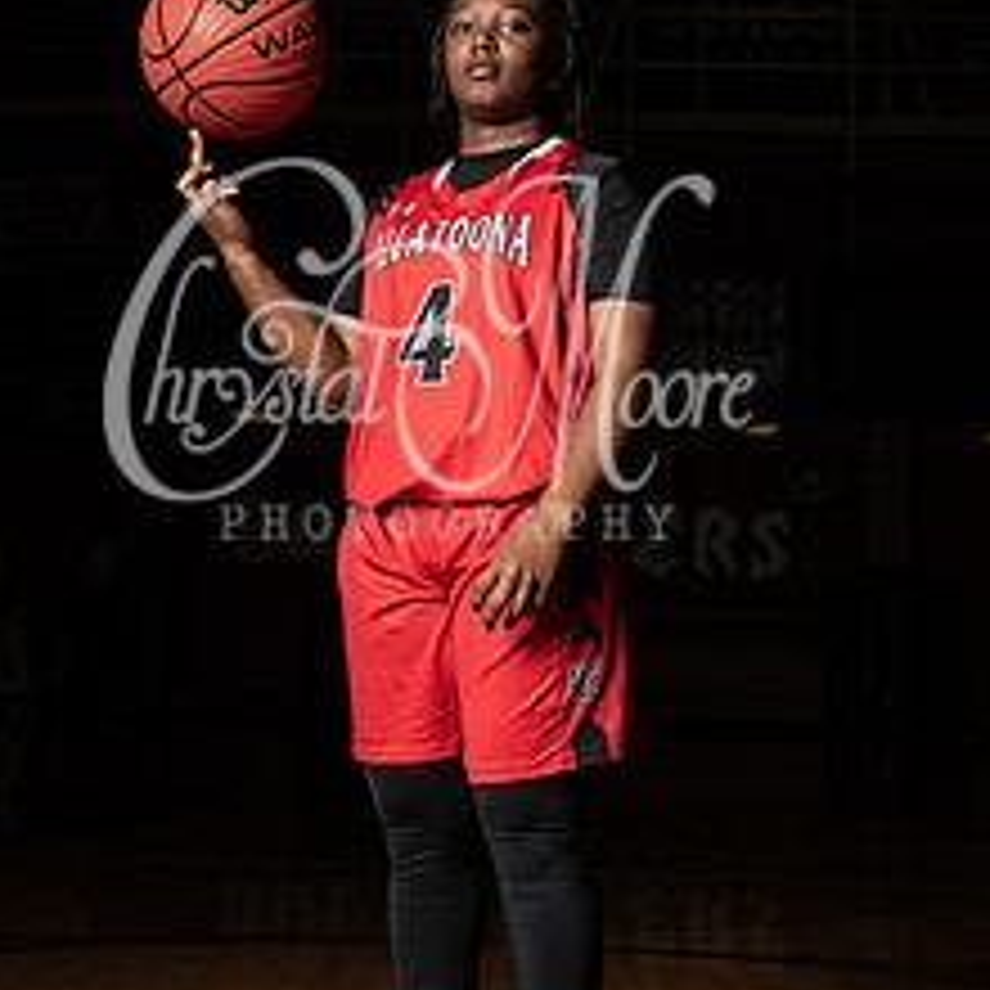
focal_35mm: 73
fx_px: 2362
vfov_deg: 23.5
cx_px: 486
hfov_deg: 23.7
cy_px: 315
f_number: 14
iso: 320
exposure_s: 1/200
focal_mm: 42
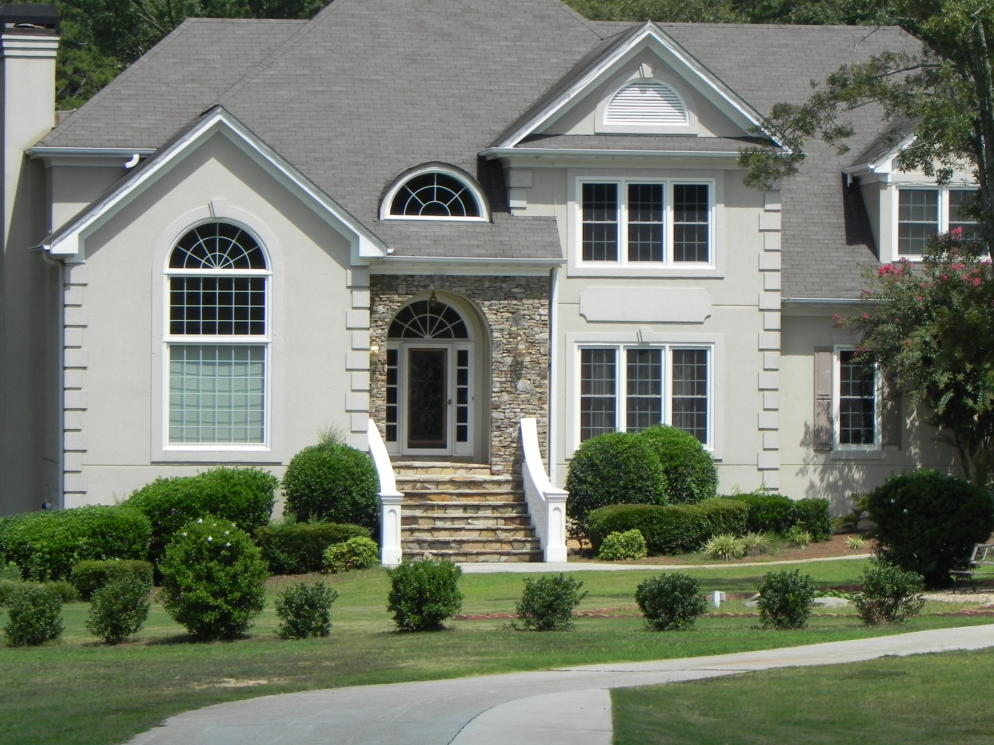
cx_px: 497
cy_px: 372
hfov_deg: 10.7
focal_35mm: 184
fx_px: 5284
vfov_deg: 8.1
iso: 160
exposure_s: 1/460
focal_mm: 32.7
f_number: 8
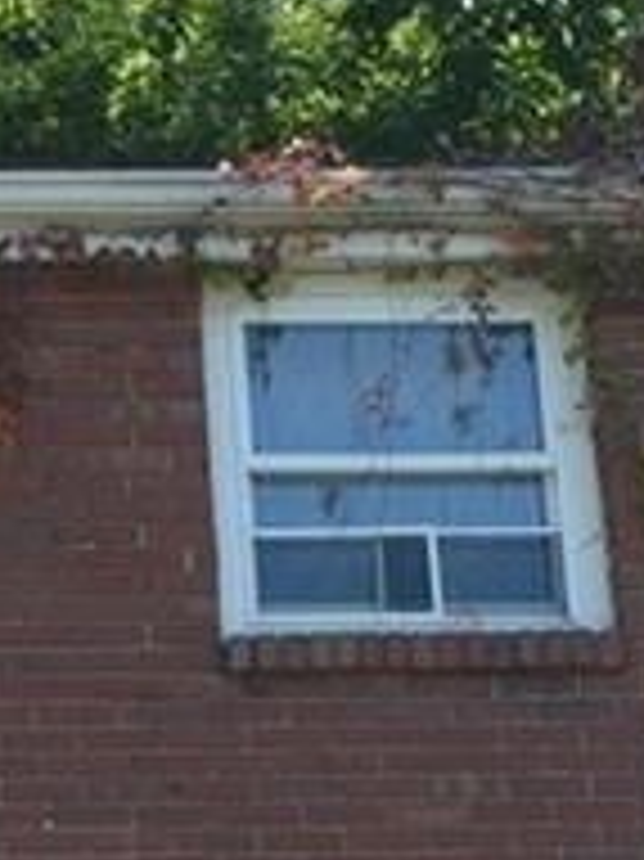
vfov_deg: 8.5
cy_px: 889
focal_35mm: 231
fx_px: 5736
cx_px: -446
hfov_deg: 6.3
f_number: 7.1
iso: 200
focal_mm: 30
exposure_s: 1/200
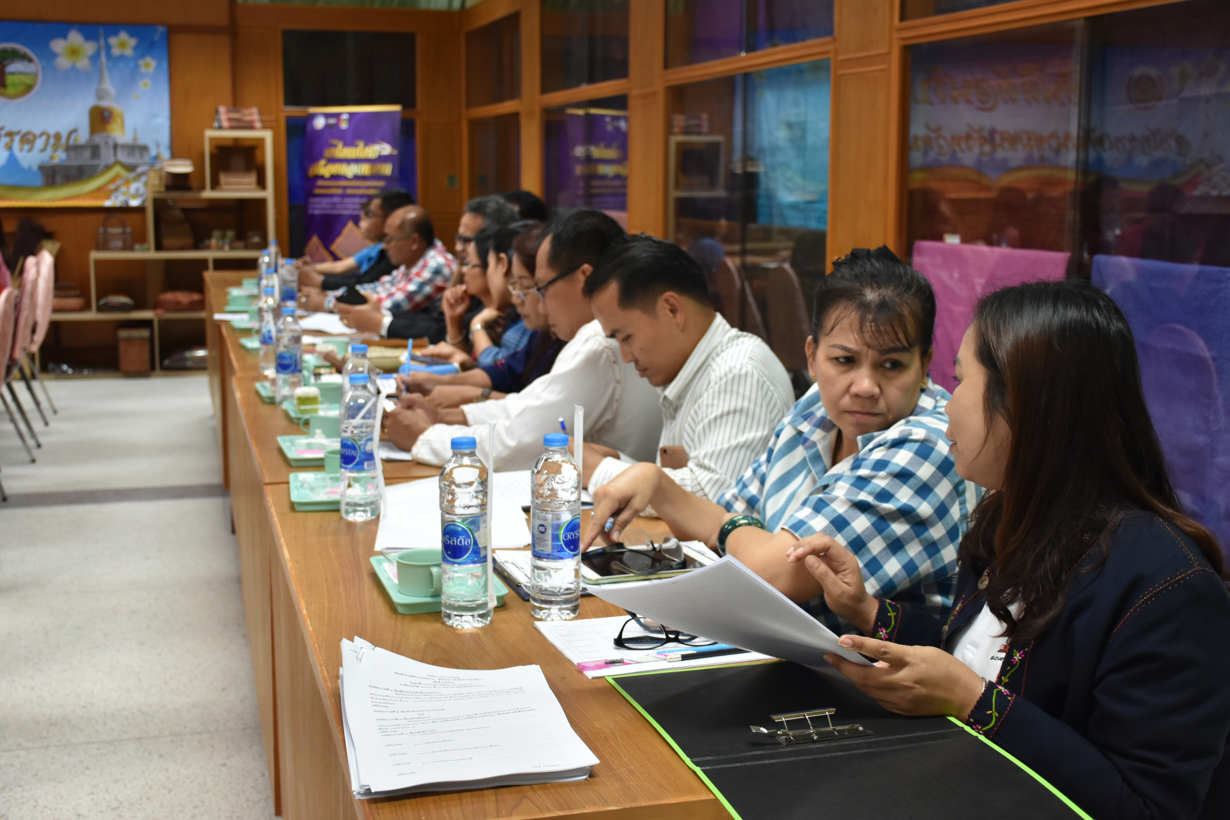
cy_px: 410
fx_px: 1537
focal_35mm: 45
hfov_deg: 43.6
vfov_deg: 29.9
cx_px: 615
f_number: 4
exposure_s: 1/60
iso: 800
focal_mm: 30
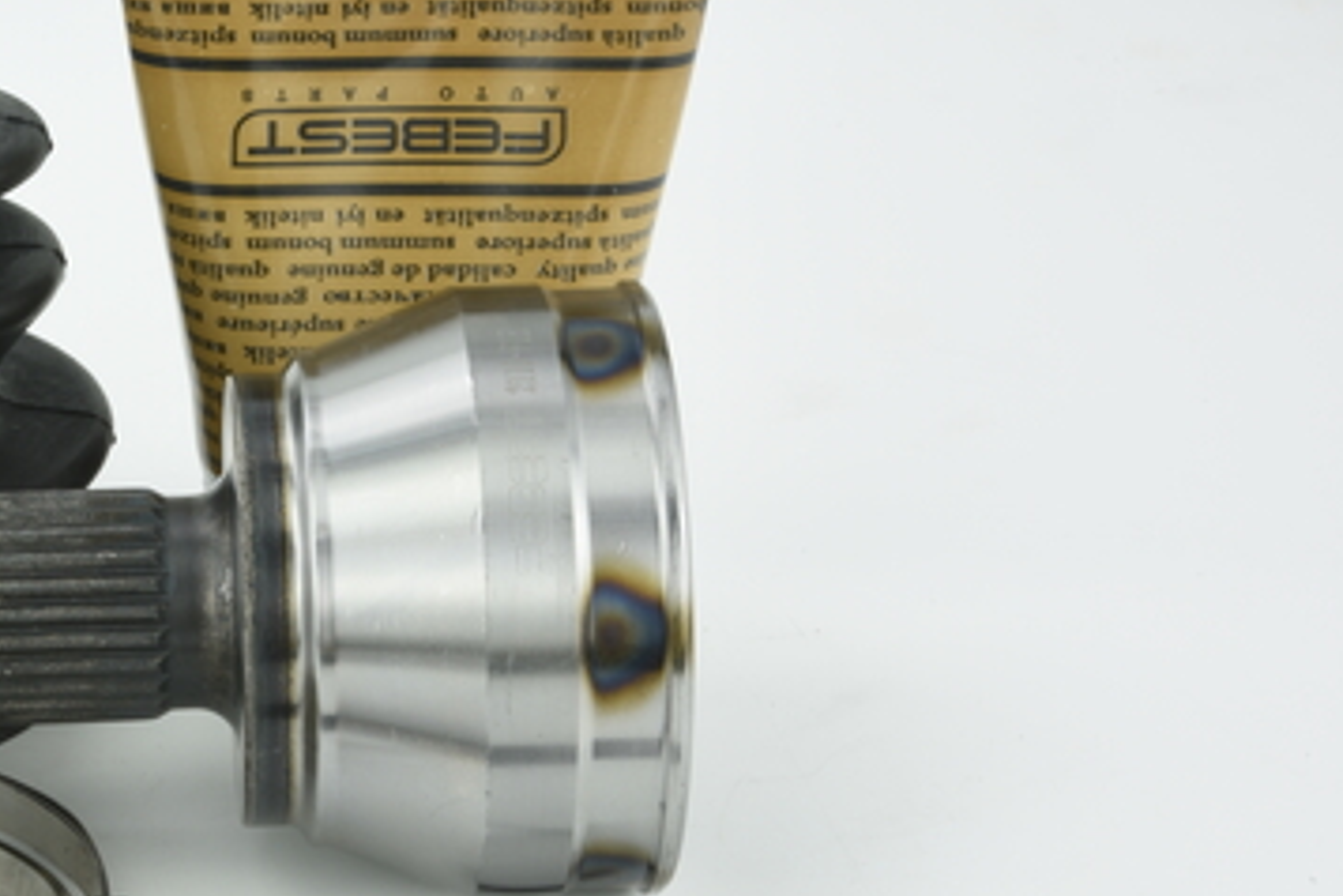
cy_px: 553
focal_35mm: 121
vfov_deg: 11.3
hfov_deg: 16.6
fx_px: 4514
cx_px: 71
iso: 64
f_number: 32
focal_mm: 60
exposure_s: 1/2.5
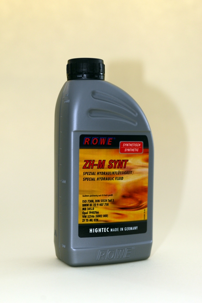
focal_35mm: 60
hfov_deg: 22.6
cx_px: 101
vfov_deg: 33.4
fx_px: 505
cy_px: 152
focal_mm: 60
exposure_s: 1/60
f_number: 4
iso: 400
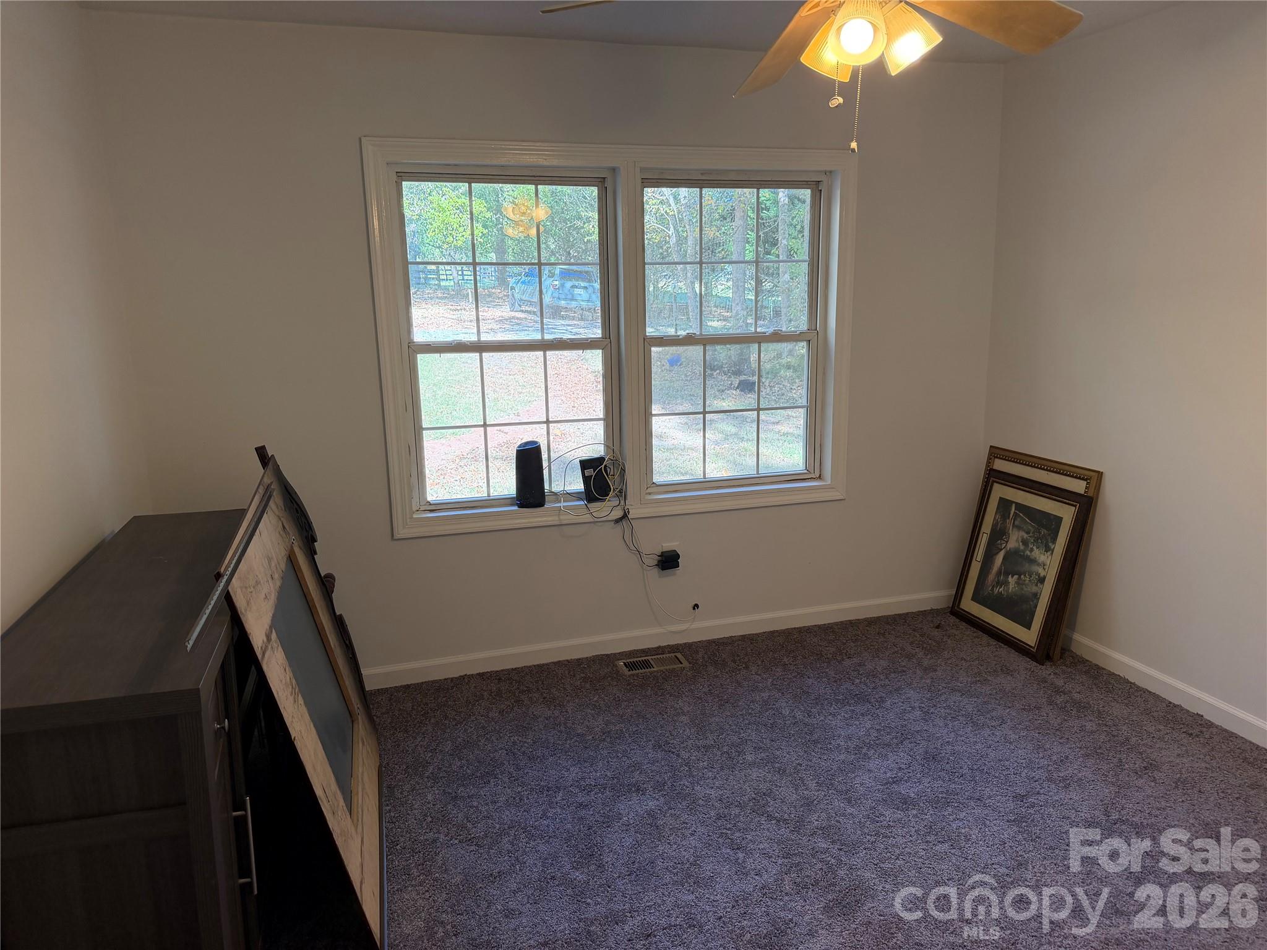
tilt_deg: -11.1
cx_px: 634
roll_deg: +1.6
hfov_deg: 71.6
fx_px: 878
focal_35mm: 24
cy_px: 475
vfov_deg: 56.8
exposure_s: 1/137
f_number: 1.78
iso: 200
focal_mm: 6.76
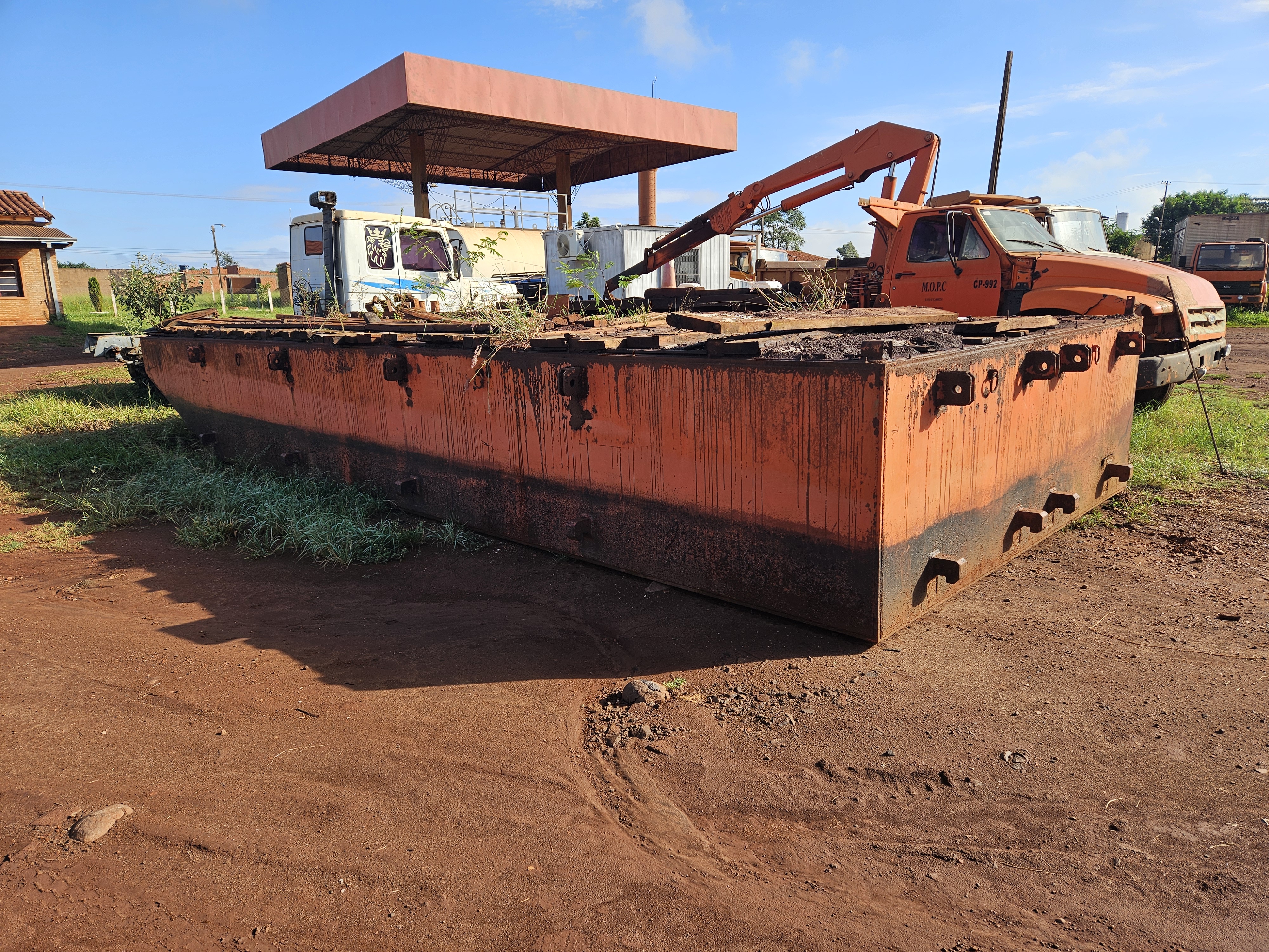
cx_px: 634
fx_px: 843
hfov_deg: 73.9
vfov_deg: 58.9
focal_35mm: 23
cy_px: 476
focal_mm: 5.4
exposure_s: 1/1129
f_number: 1.8
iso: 25
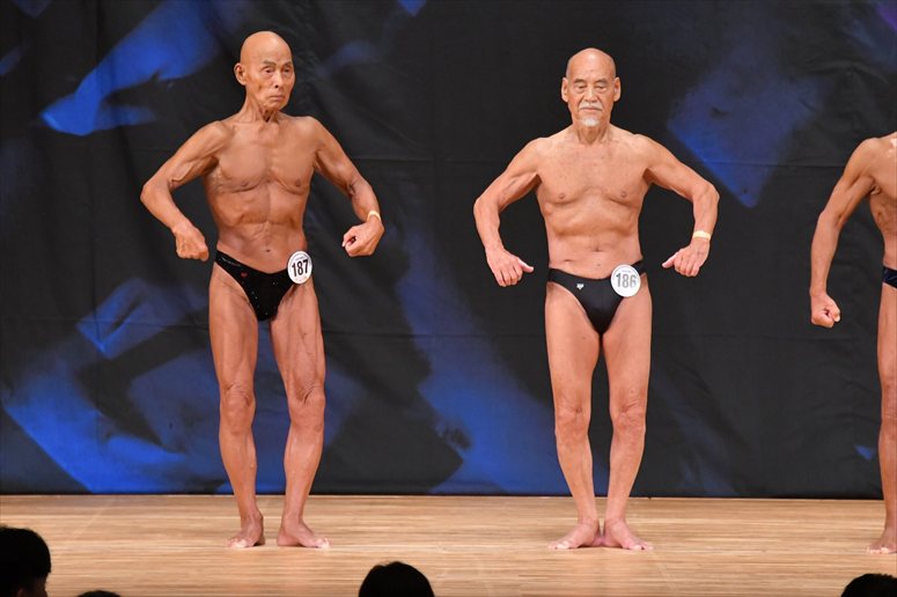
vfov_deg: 4.6
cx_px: 448
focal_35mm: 300
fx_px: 7471
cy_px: 298
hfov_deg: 6.9
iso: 5600
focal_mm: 200
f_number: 5.6
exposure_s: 1/400
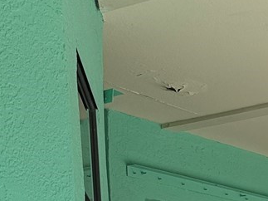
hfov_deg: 14.2
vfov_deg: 10.9
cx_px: 512
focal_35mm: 119
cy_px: 449
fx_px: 921
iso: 80
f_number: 1.78
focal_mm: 6.76
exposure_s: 1/589
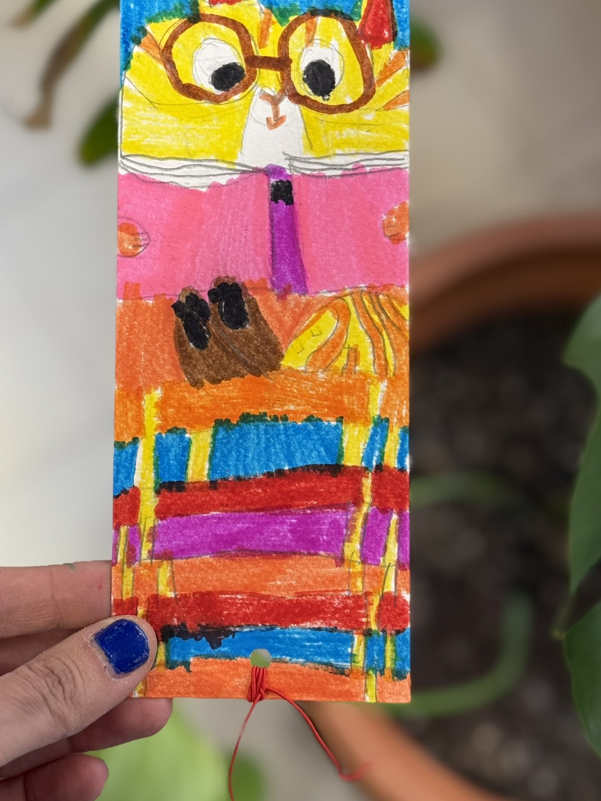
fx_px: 1551
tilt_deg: -76.0
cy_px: 328
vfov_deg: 28.9
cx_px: 252
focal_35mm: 67
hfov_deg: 21.9
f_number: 1.78
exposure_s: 1/50
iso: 80
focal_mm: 6.76
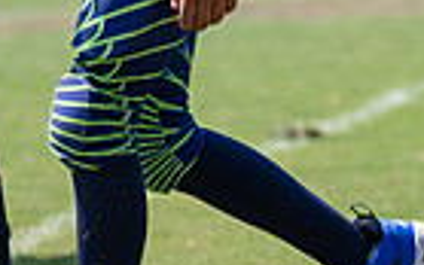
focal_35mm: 572
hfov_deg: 3.7
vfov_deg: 2.3
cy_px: -238
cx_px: 122
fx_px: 6612
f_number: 3.2
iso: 100
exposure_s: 1/1250
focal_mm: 95
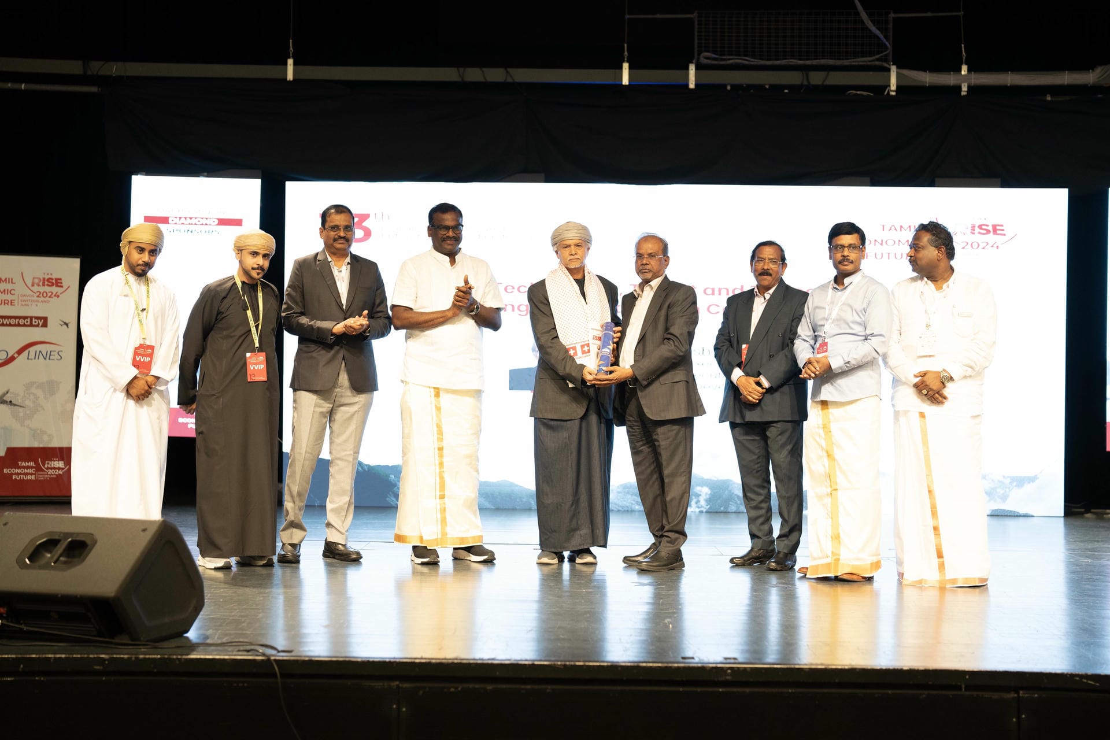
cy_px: 370
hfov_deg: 39.6
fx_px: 1542
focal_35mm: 50
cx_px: 555
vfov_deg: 27.0
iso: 1000
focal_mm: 50
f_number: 2
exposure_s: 1/200
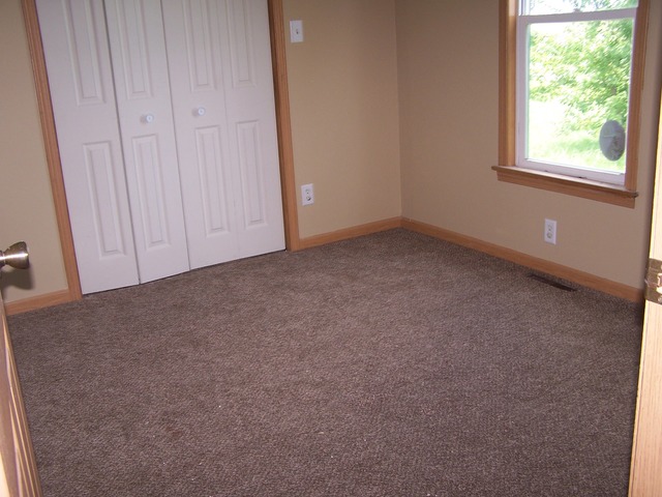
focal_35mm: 38
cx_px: 331
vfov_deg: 37.7
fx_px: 727
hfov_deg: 49.0
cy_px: 248
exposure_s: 1/60
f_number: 2.8
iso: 80
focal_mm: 6.3
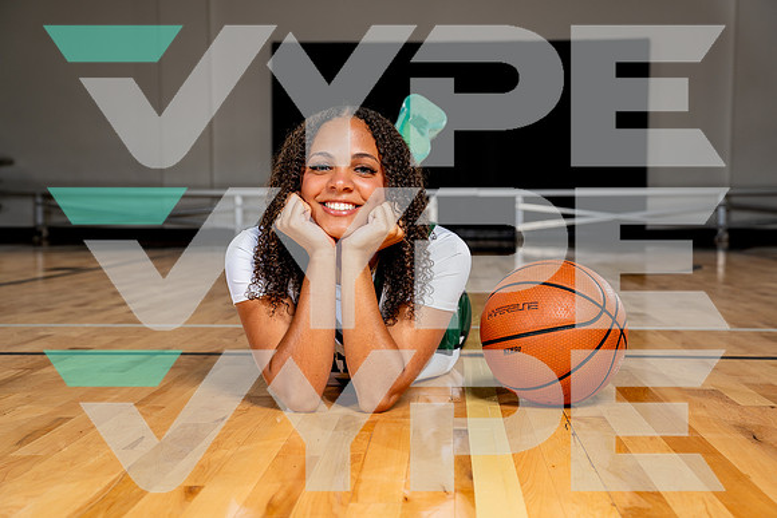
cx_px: 388
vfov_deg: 24.2
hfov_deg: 35.6
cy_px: 259
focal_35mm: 56
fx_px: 1209
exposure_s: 1/250
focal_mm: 56
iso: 200
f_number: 5.6
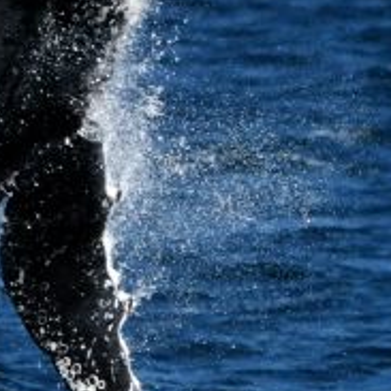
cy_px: 199
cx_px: -235
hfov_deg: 1.3
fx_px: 17047
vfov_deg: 1.3
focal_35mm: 1334
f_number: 6
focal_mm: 360
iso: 800
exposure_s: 1/8000
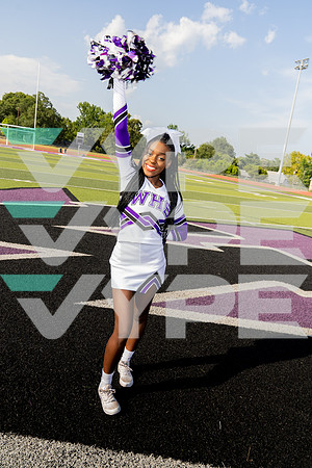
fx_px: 364
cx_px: 156
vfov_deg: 65.5
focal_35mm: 28
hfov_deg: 46.4
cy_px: 234
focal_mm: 28
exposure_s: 1/250
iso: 100
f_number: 6.3
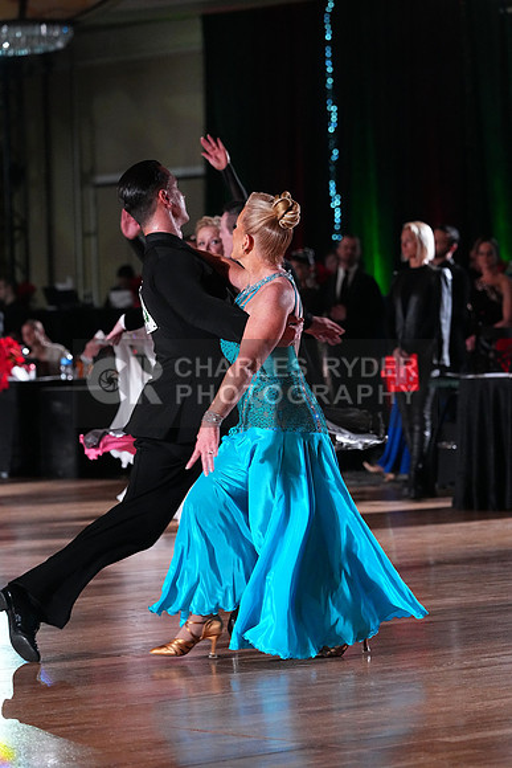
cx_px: 256
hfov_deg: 9.5
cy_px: 384
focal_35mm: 145
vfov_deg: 14.2
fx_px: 3091
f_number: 5
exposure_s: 1/400
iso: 8000
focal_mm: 145
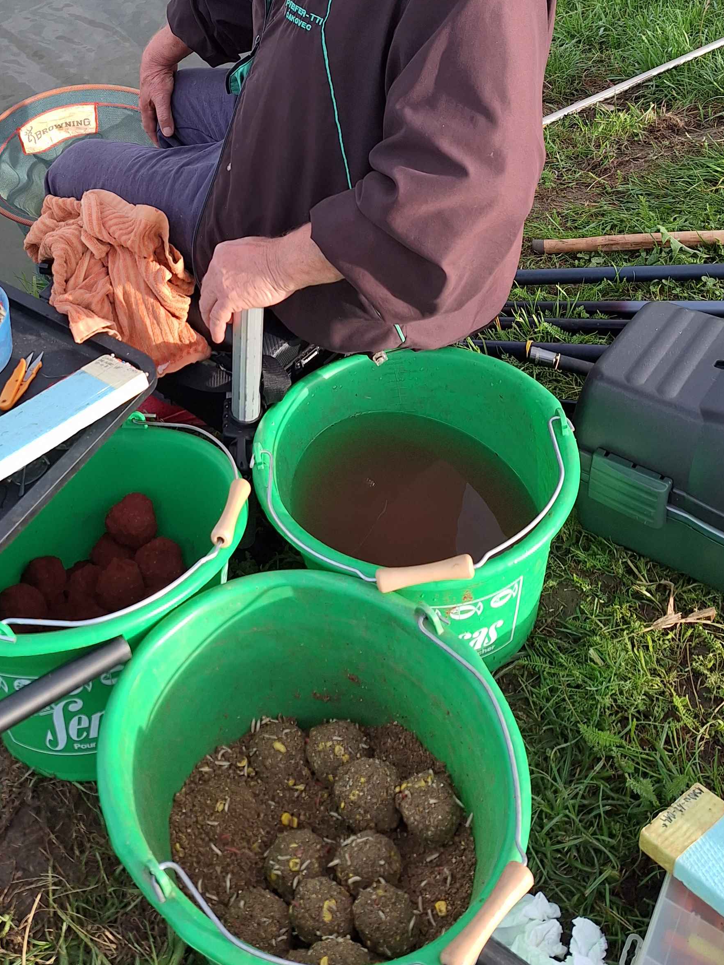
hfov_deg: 35.7
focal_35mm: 40
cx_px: 253
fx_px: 1115
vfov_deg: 44.0
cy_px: 159
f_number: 1.8
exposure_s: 1/534
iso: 40
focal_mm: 5.54
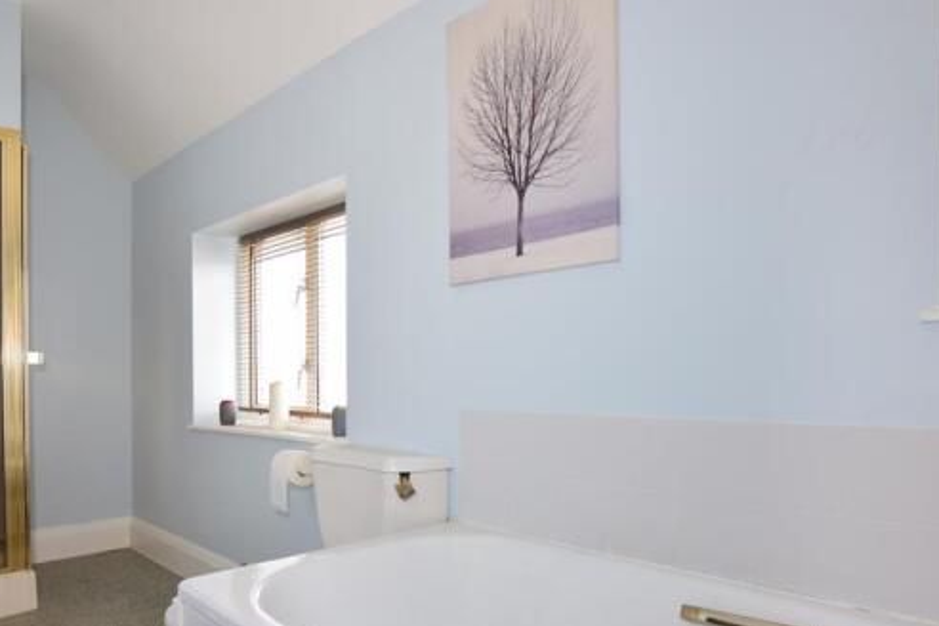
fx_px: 522
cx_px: 473
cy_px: 385
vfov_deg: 61.2
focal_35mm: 20
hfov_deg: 84.0
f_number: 5.6
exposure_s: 1/30
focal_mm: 10
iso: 400
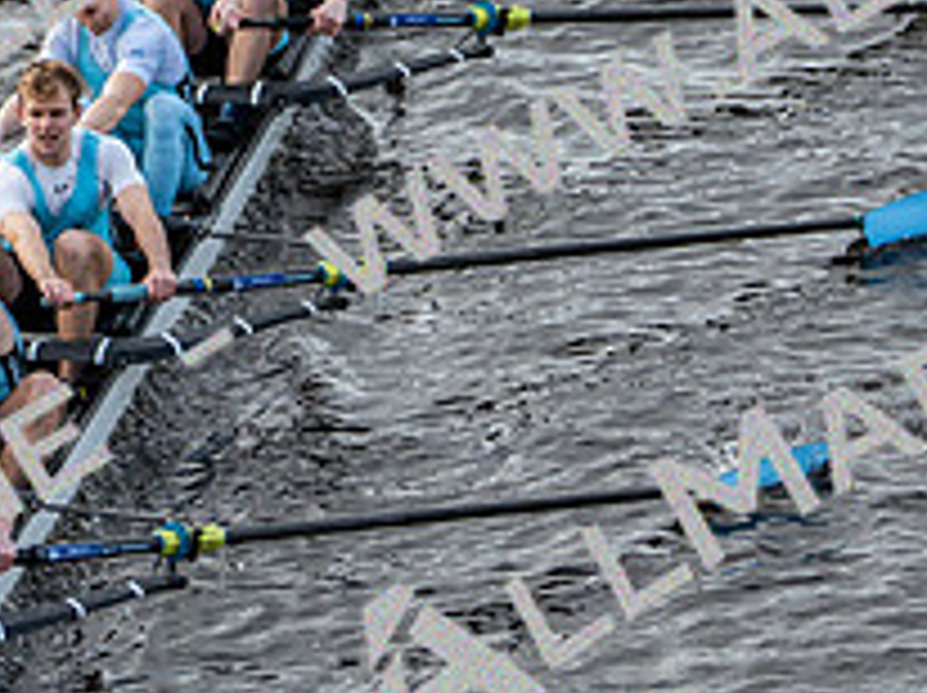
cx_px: -22
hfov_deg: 3.7
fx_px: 14498
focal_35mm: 542
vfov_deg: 2.7
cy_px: 371
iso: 800
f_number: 5.6
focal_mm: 200
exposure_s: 1/1250
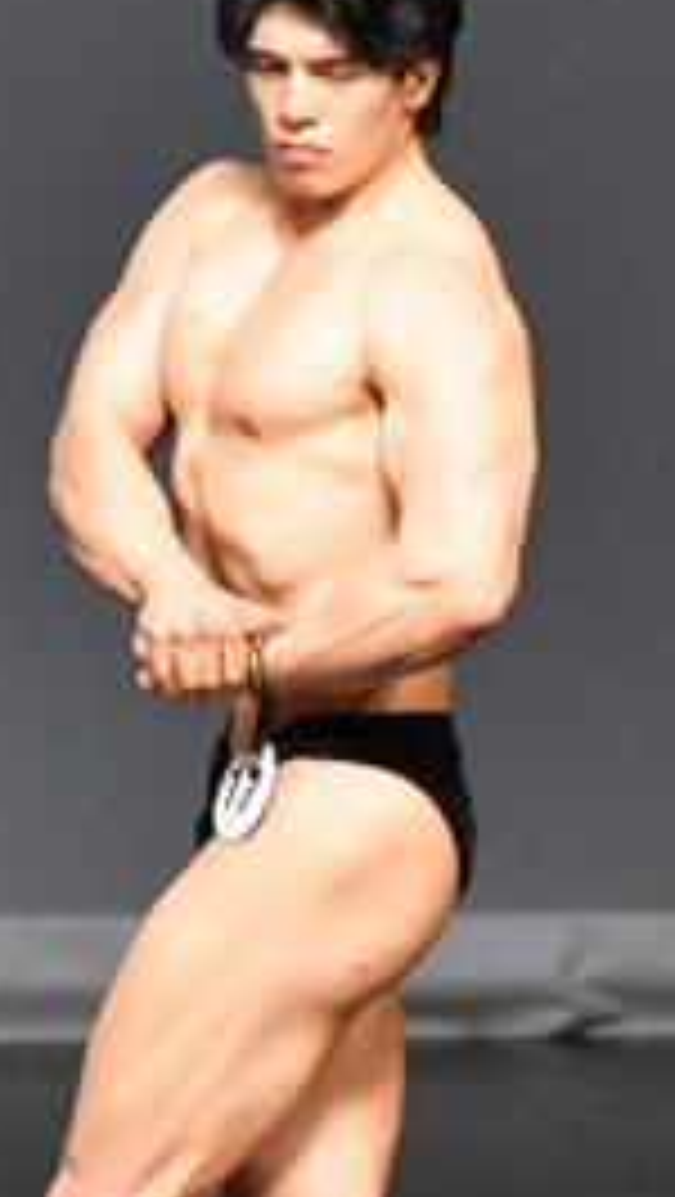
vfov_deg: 2.2
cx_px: 1357
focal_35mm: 960
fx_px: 30488
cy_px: 878
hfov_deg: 1.3
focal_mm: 210
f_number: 5.6
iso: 4500
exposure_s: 1/400
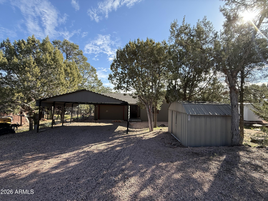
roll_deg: -0.8
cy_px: 100
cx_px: 134
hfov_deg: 102.1
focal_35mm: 14
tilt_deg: +0.9
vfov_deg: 85.7
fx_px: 108
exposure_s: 1/424
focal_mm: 2.22
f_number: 2.2
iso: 64
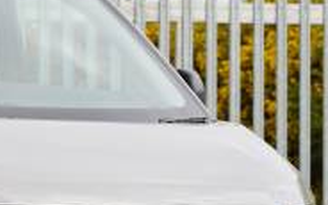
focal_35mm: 233
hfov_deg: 8.9
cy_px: 209
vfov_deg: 5.6
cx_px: -96
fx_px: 2081
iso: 100
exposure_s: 1/160
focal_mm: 65.8
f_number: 5
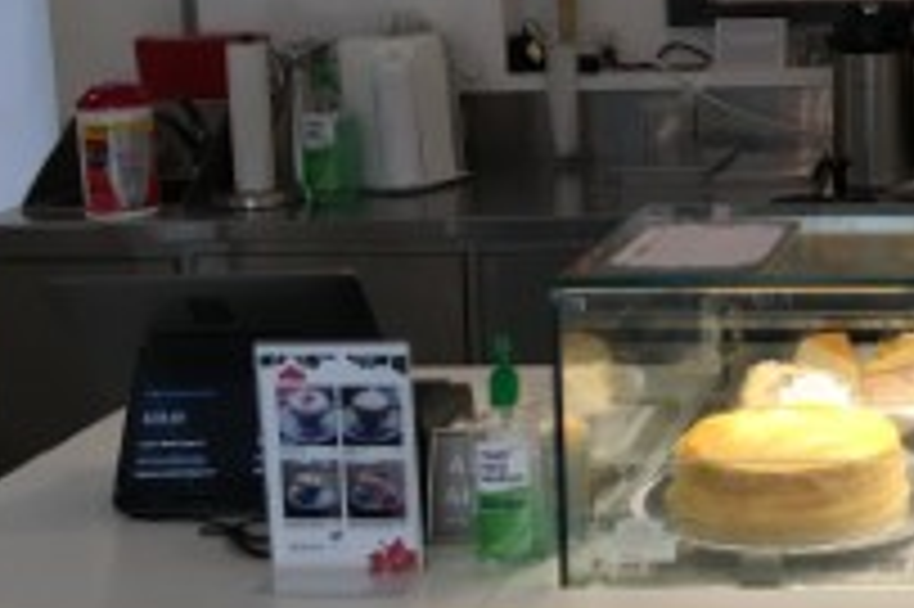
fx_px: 1700
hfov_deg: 28.0
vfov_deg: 20.0
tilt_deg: -6.8
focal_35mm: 67
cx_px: 955
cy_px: 99
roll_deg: -0.4
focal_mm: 4.15
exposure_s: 1/40
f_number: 2.2
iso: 25
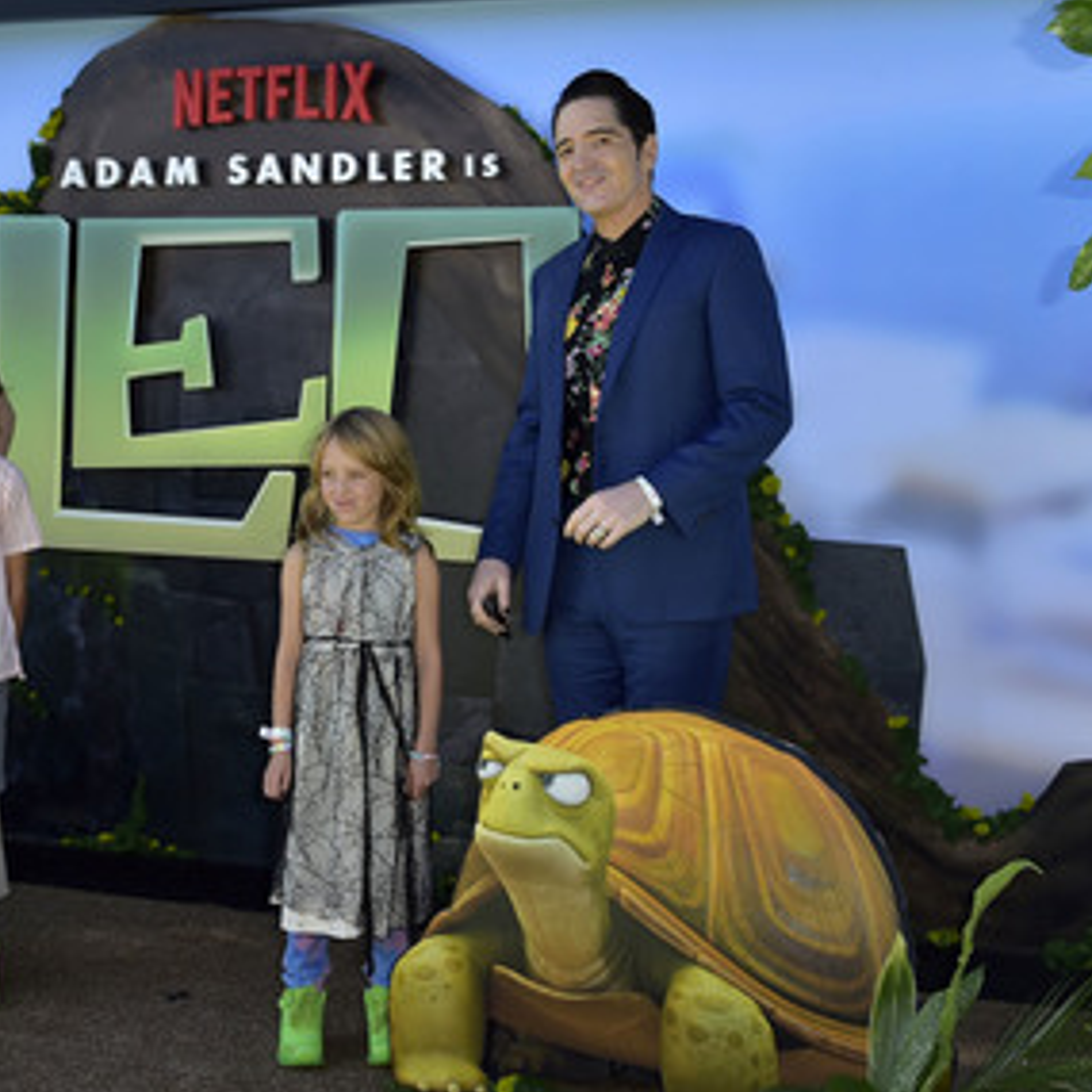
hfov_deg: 33.0
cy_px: 536
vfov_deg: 33.4
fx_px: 1820
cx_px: 333
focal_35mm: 51
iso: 125
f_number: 7.1
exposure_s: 1/250
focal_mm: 38
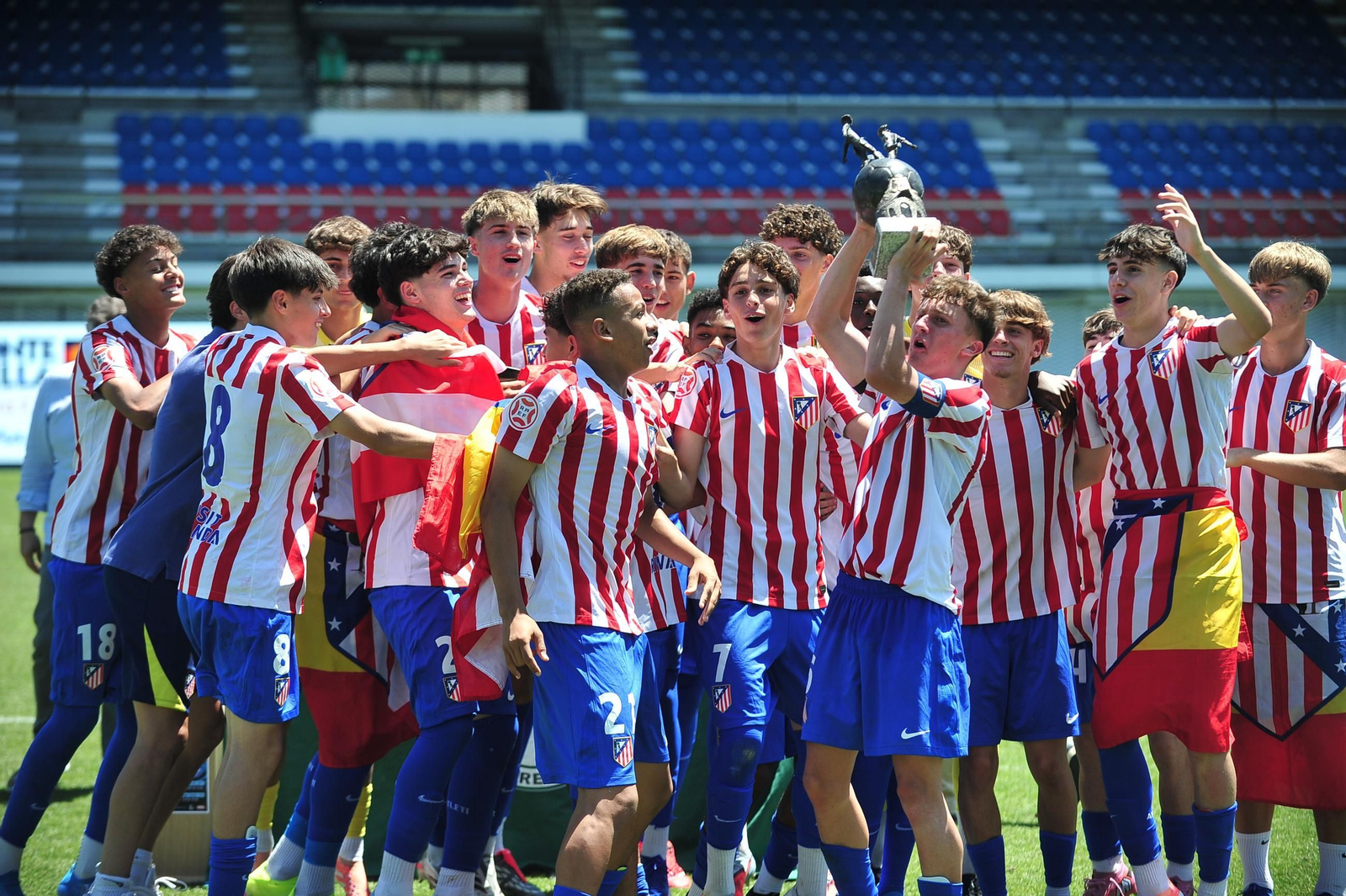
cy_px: 448
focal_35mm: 110
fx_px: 4110
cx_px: 673
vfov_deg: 12.4
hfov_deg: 18.6
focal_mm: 110
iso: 250
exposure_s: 1/1250
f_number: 3.2
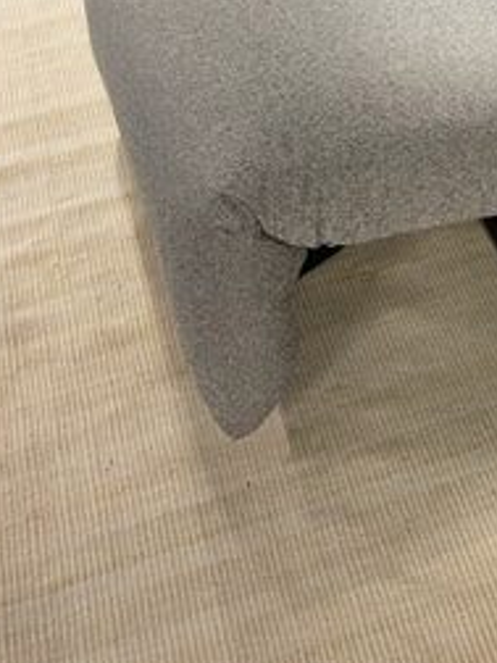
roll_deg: +1.5
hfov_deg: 21.4
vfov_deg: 28.6
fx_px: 1263
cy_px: 113
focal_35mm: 66
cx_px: 513
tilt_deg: -40.0
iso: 160
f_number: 1.6
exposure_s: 1/50
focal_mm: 5.1
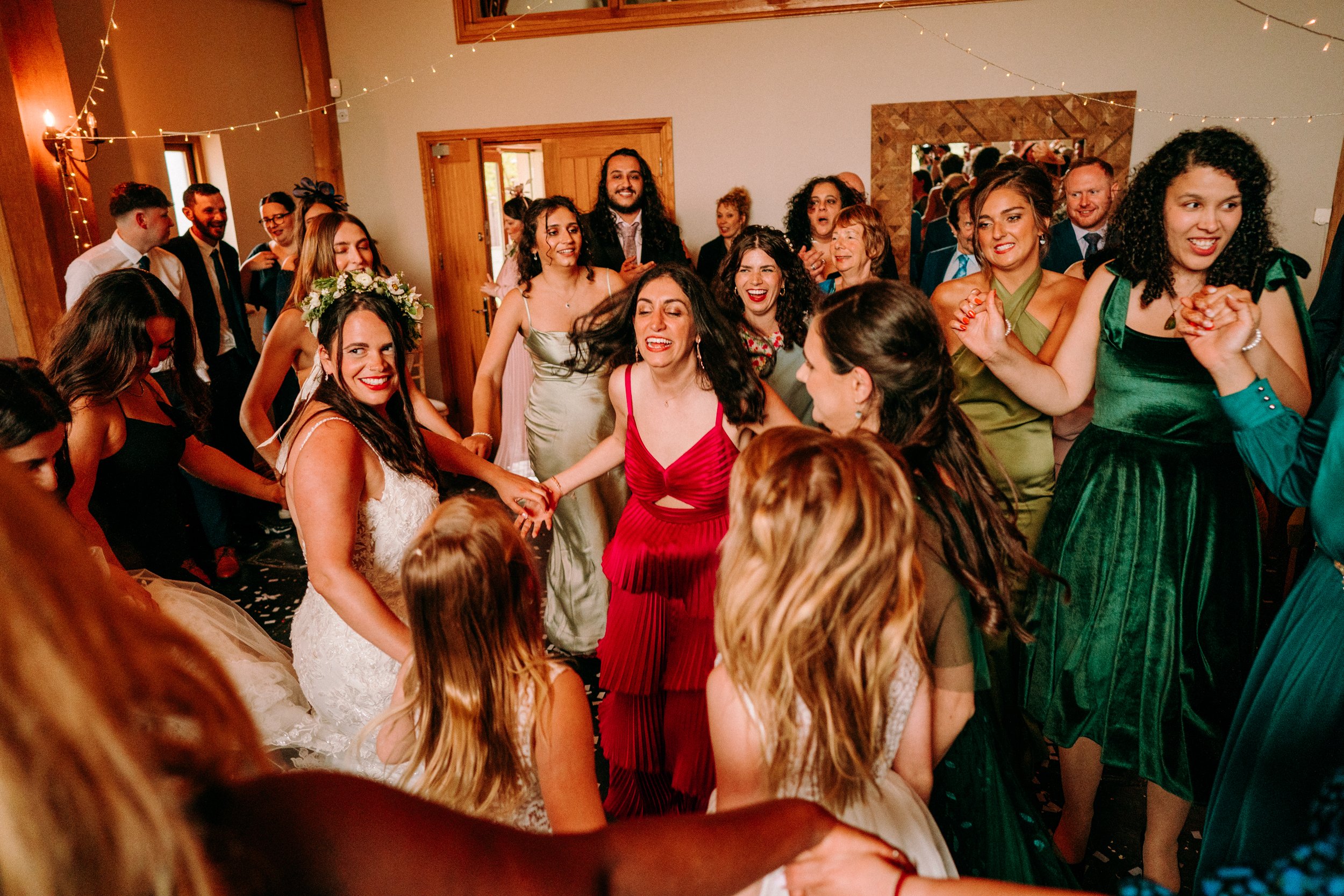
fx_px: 933
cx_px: 672
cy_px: 448
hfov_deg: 71.5
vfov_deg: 51.3
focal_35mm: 25
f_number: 2.8
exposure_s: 1/250
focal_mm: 25
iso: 2500
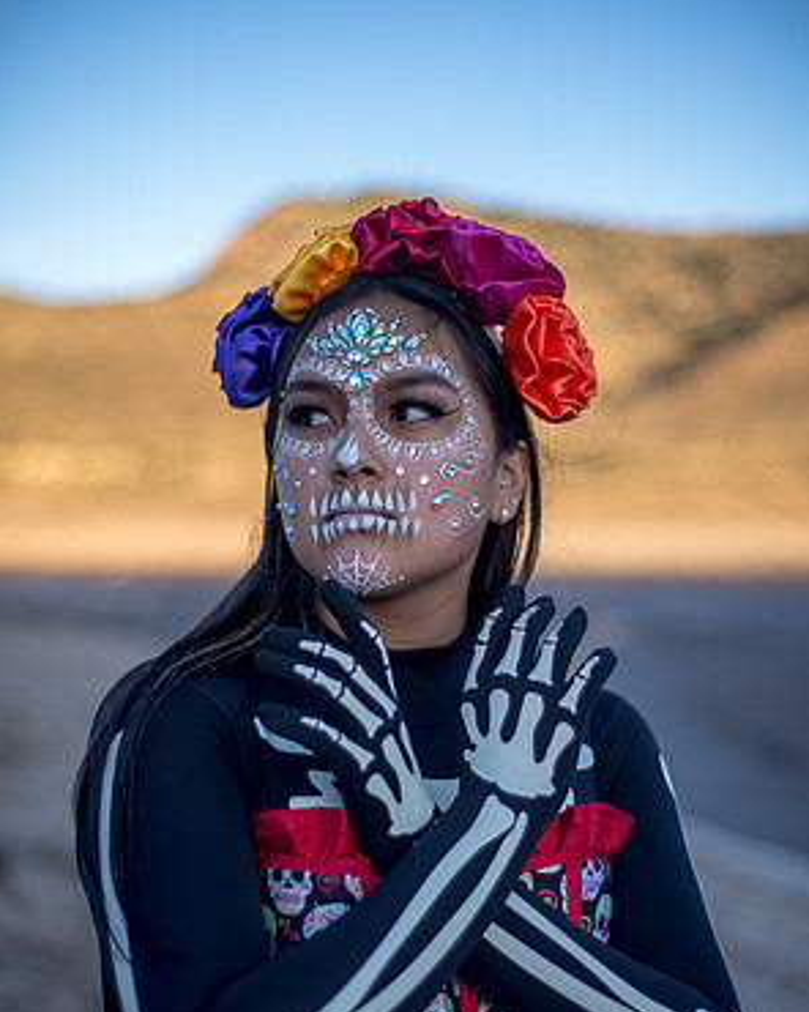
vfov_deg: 32.9
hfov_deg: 26.7
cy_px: 594
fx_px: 1706
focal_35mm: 57
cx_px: 407
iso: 100
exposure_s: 1/1000
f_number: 1.8
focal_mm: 50
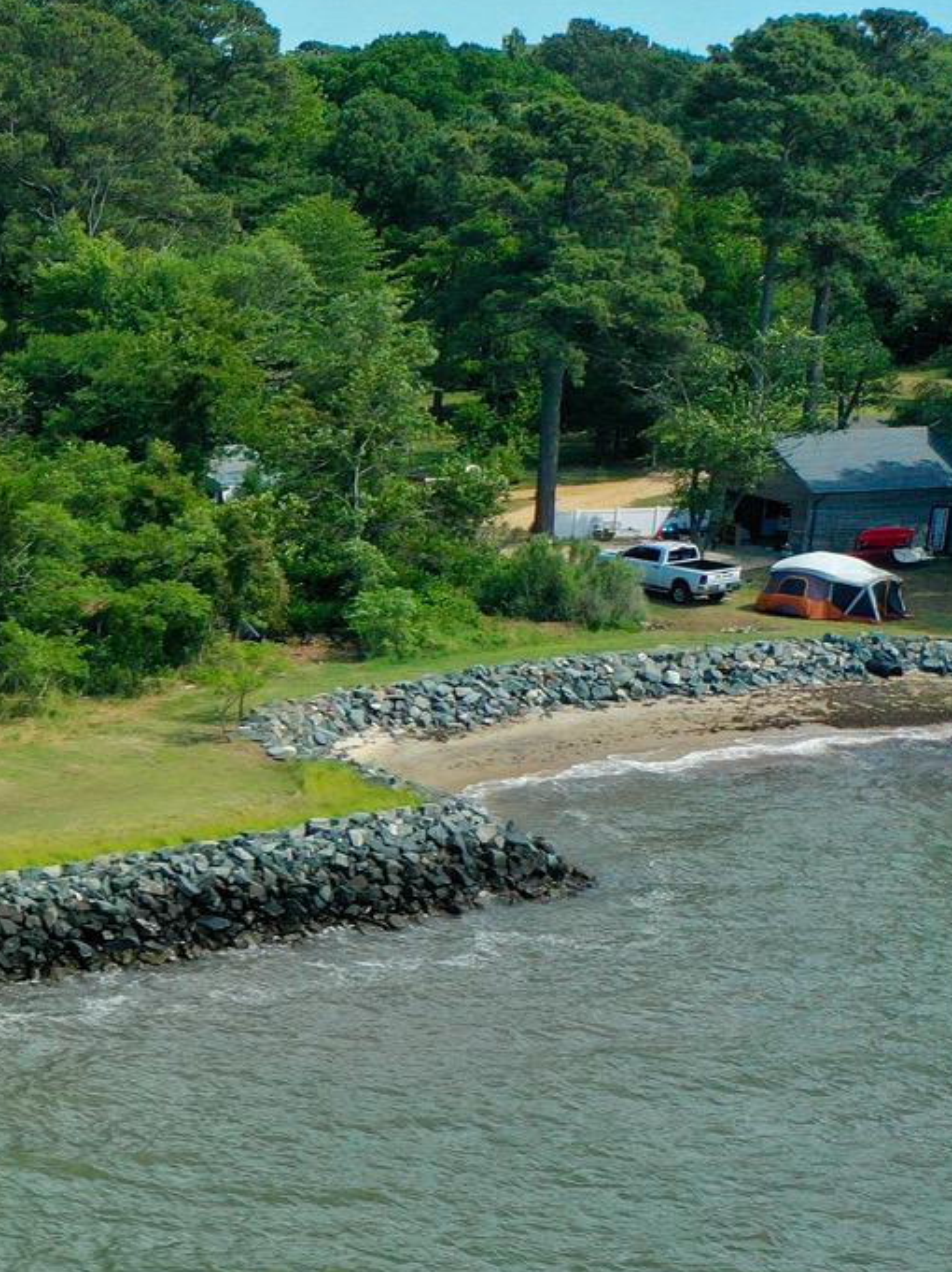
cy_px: 1043
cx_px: -728
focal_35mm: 81
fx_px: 2973
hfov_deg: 15.7
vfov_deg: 23.7
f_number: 3.2
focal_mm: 10.26
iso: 100
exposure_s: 1/50
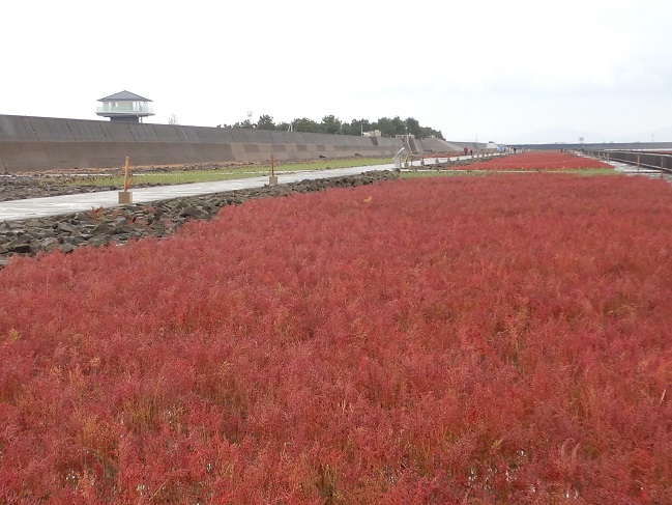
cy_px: 252
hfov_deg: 50.1
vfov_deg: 38.7
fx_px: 718
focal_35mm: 37
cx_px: 336
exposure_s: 1/200
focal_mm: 6.6
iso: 125
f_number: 4.2
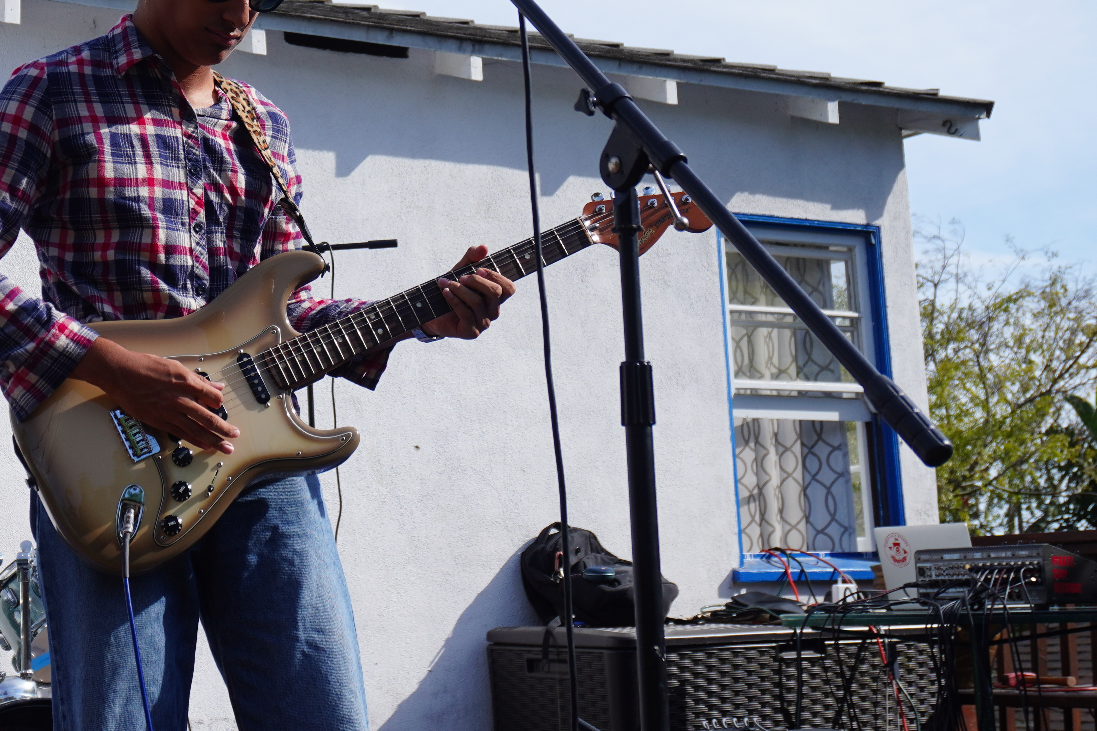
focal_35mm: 70
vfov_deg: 19.4
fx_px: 2129
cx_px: 249
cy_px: 181
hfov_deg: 28.4
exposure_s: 1/640
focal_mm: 27
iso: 100
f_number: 5
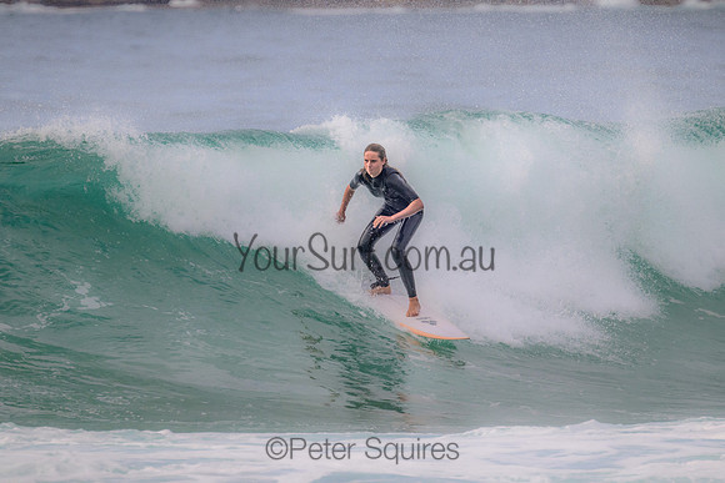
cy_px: 218
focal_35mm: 725
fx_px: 14597
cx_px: 398
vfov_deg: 1.9
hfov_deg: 2.8
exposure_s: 1/2000
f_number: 11
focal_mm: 660
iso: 1400
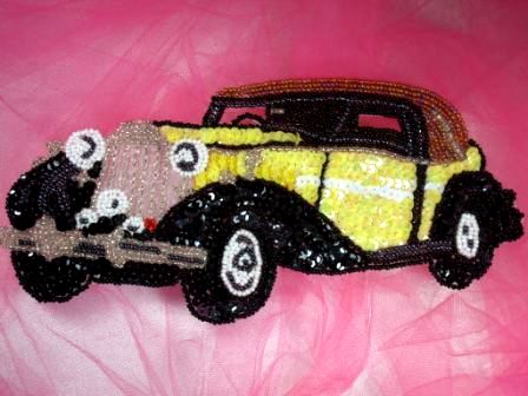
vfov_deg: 19.4
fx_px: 1159
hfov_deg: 25.7
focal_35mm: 76
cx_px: 264
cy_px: 198
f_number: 4.4
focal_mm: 13.7
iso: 80
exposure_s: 1/250
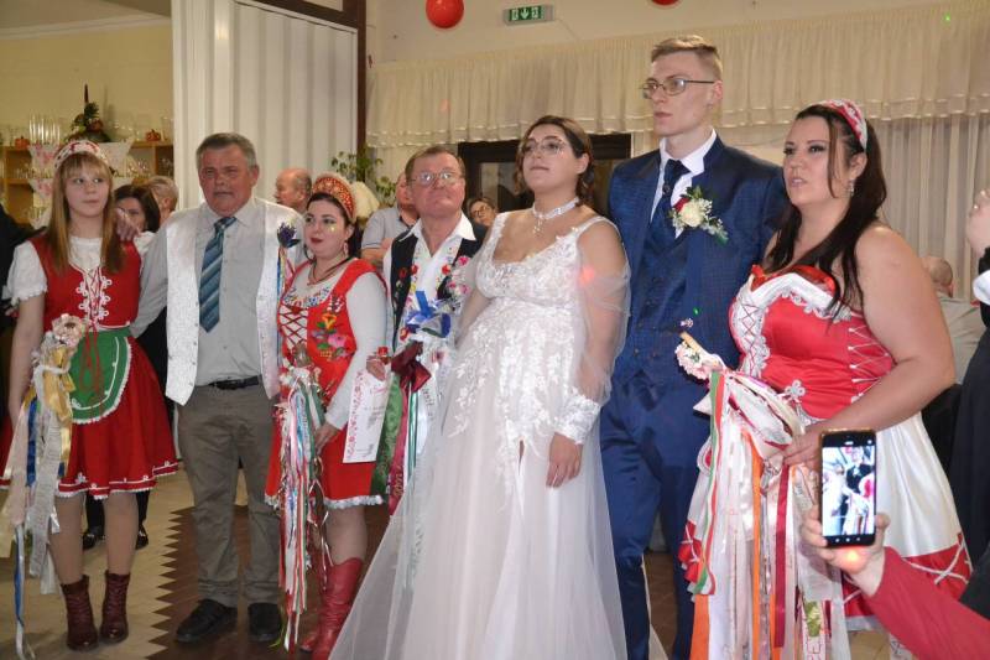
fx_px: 1072
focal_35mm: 39
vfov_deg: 34.2
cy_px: 330
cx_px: 495
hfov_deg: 49.6
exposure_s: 1/60
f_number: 4
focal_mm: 26
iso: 3200
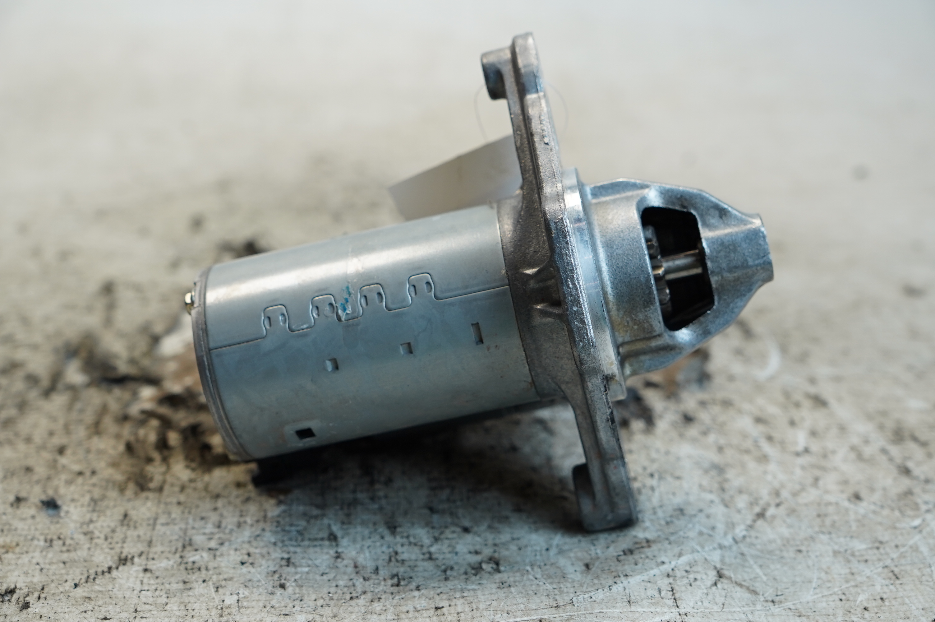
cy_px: 311
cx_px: 468
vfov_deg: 23.7
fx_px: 1479
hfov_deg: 35.1
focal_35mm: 57
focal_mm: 38
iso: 500
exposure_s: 1/160
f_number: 4
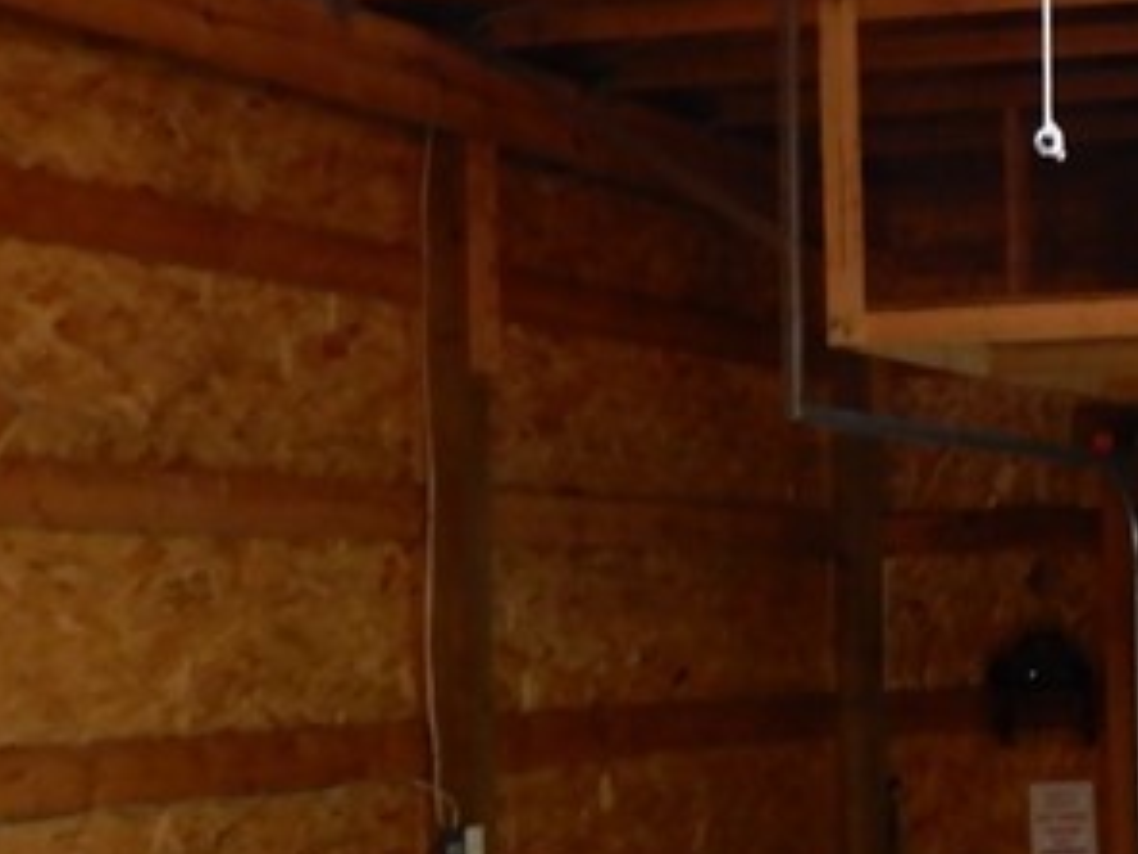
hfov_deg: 21.0
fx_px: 2729
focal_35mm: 83
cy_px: 600
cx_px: 1553
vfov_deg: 17.7
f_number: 3.4
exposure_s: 1/30
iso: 280
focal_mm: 4.3
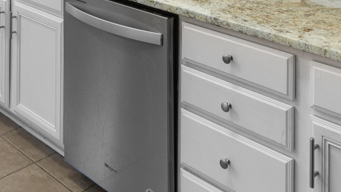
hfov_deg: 37.5
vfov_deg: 18.0
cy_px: -146
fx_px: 488
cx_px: 82
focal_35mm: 54
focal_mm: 11
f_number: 4.8
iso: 100
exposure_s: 1/8
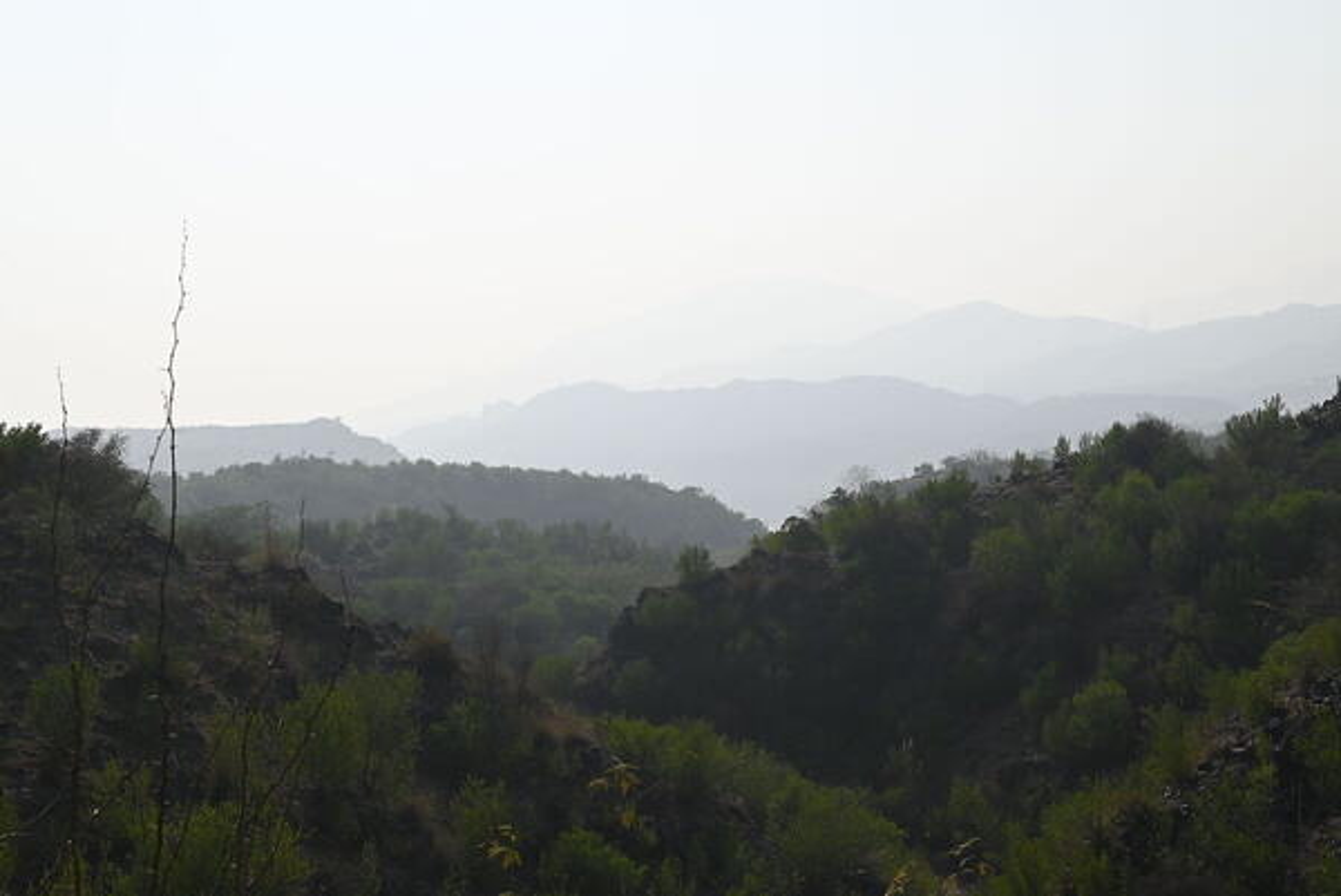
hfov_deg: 39.6
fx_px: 1864
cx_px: 670
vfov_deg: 27.0
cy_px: 448
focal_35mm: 50
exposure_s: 1/640
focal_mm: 50
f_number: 9
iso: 100
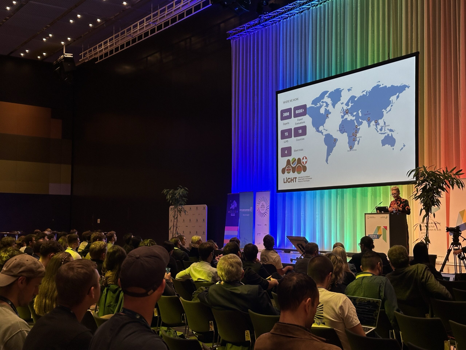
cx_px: 233
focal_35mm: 48
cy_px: 175
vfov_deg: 30.3
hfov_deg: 39.7
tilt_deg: +4.0
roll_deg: -0.3
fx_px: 646
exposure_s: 1/50
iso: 80
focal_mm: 6.86
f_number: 1.78
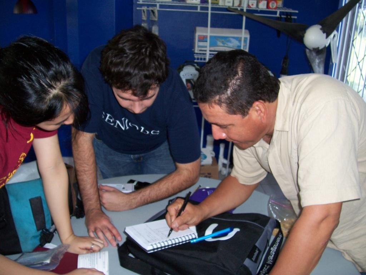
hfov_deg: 54.0
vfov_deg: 41.8
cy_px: 138
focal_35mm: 34
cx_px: 183
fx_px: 359
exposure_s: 1/60
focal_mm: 5.6
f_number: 2.7
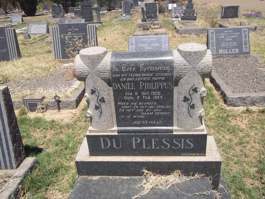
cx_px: 132
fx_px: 245
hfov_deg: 56.8
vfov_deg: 44.2
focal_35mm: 32
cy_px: 100
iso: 80
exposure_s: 1/500
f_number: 5.5
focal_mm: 5.7
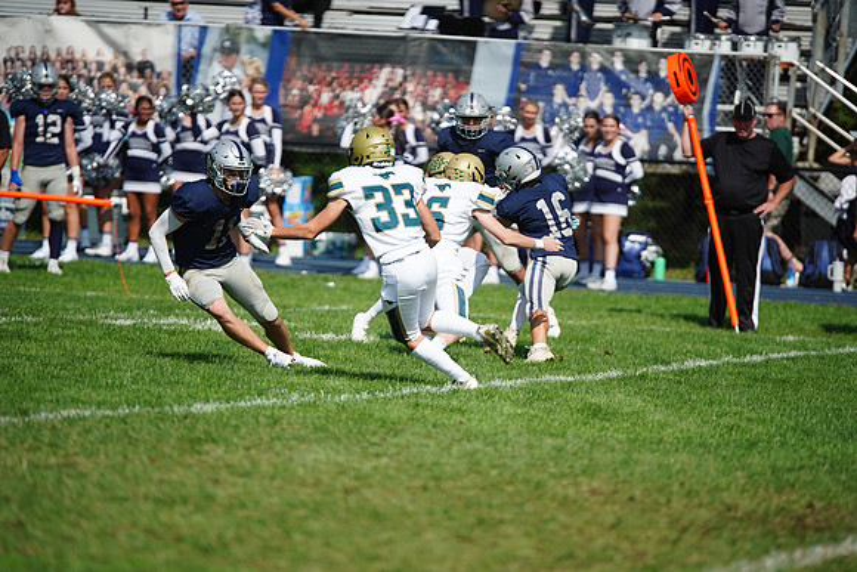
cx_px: 428
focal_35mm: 300
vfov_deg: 4.6
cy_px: 286
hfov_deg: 6.9
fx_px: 7143
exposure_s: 1/6400
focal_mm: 300
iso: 400
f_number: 2.8
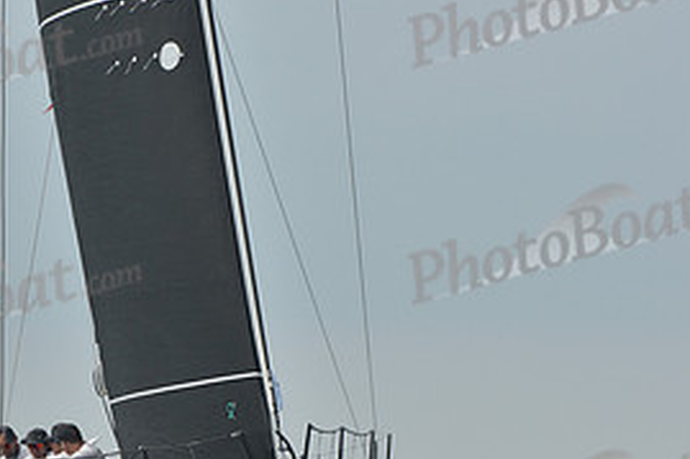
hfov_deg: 4.8
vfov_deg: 3.2
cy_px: 406
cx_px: 277
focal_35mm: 432
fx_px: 8275
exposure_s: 1/640
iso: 250
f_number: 7.1
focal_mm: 200
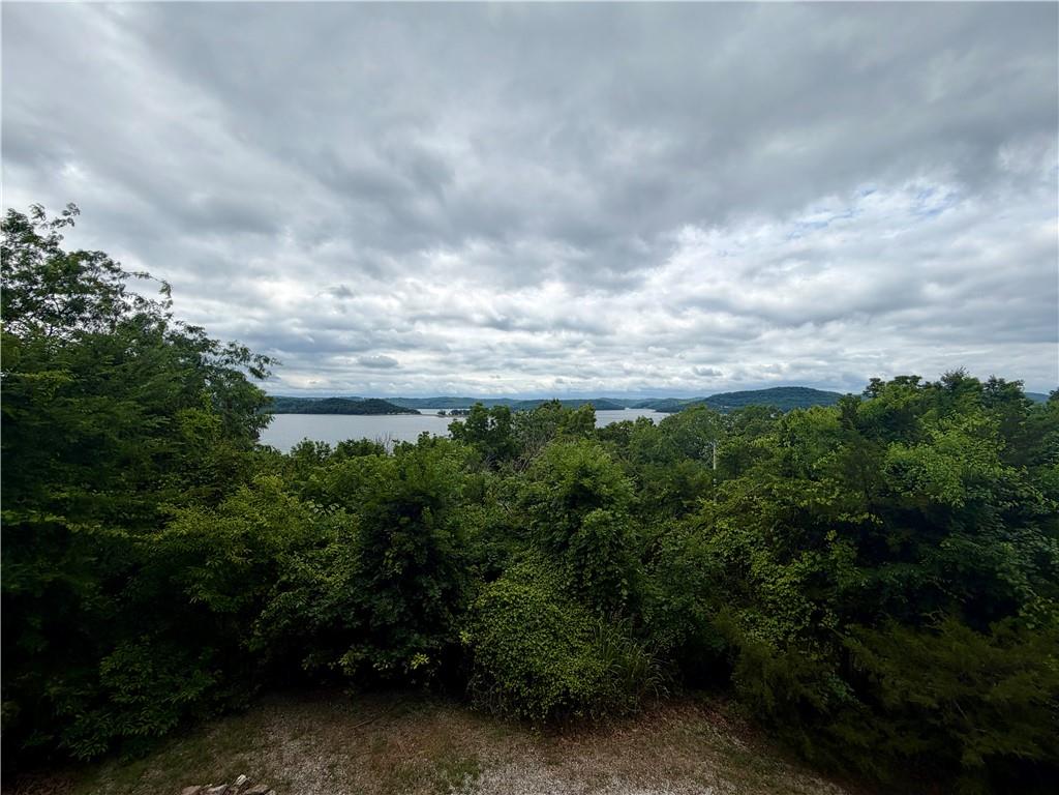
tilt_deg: +1.9
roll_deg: +0.1
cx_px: 530
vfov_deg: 85.7
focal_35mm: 14
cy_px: 398
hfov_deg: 102.1
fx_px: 428
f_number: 2.2
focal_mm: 2.22
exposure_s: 1/1534
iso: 20
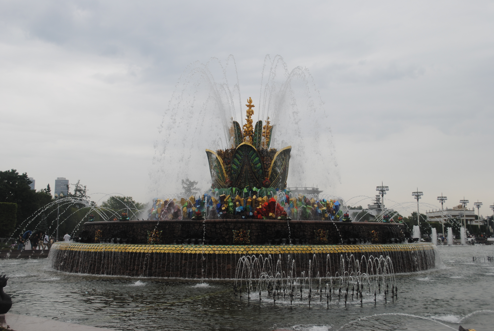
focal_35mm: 39
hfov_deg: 49.5
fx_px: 536
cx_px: 247
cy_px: 166
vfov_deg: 34.3
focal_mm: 26
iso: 100
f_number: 5.6
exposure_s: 1/200
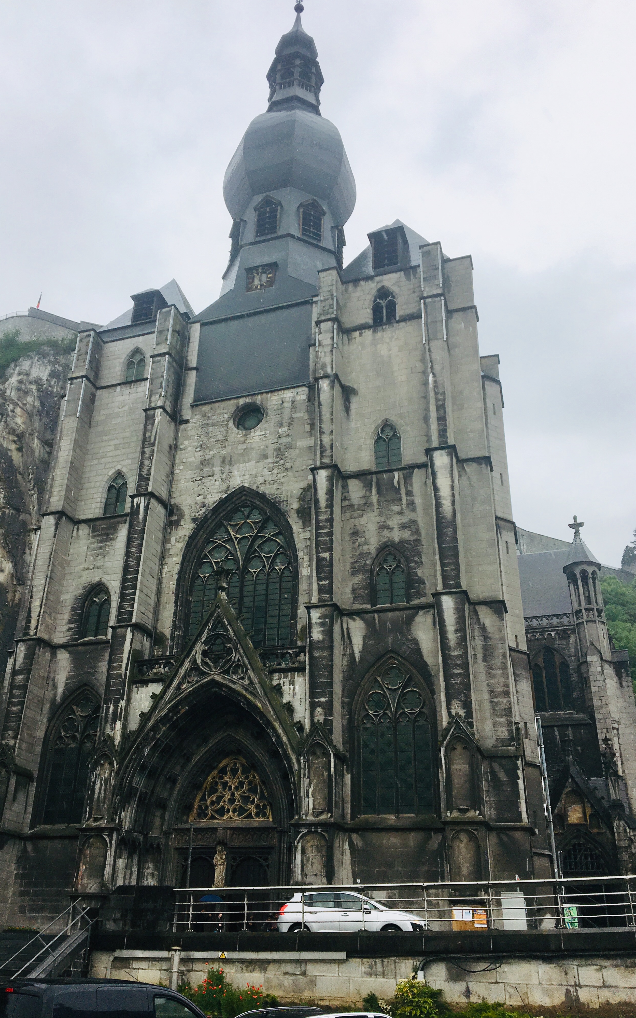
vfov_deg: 61.2
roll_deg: -1.3
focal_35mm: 31
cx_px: 284
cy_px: 511
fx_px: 860
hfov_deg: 40.5
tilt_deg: +28.8
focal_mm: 4.15
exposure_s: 1/635
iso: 25
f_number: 2.2
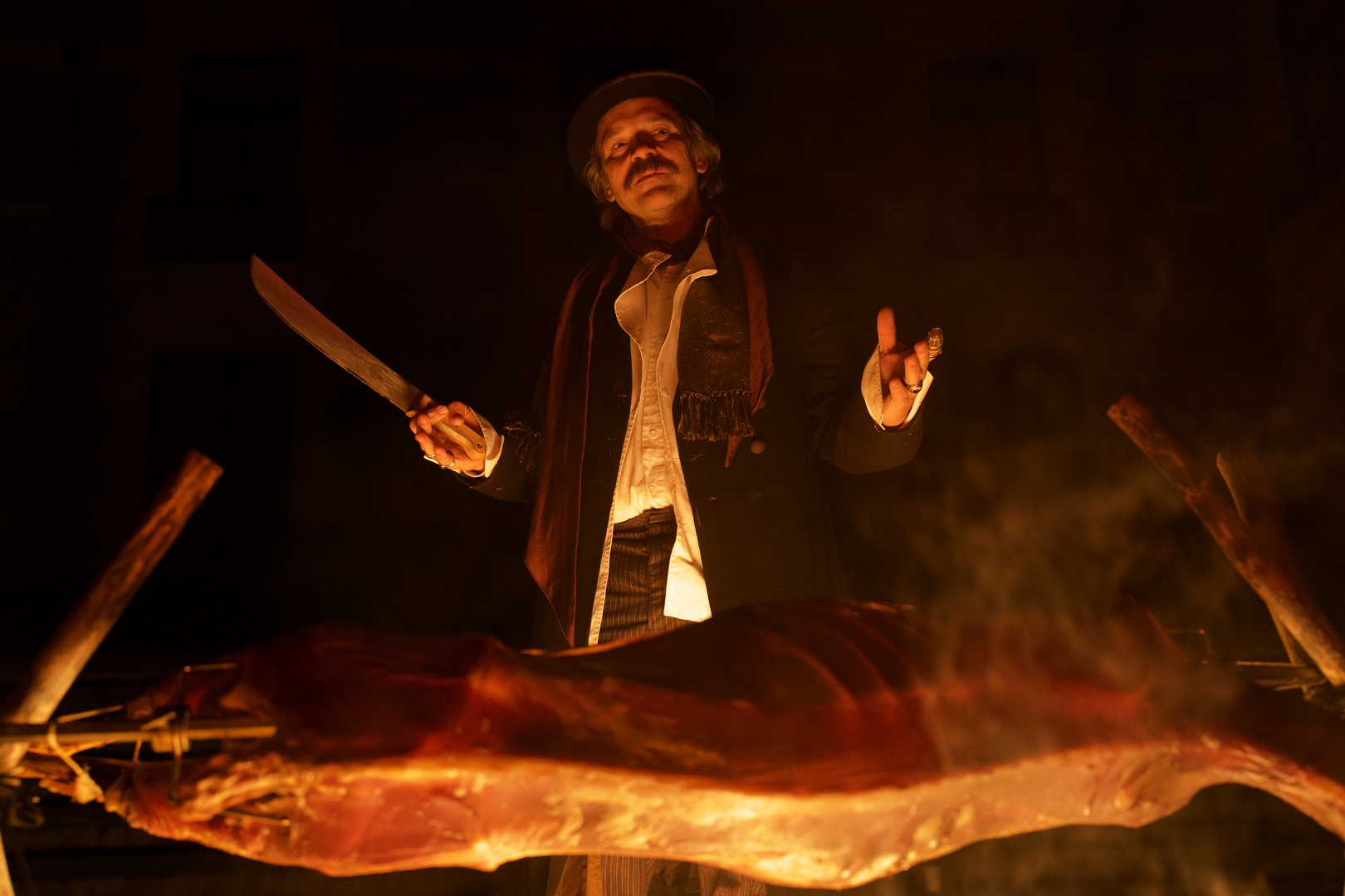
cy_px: 448
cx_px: 672
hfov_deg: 57.2
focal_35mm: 33
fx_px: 1233
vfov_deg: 40.0
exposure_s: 1/100
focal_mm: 33
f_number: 2.8
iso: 1600
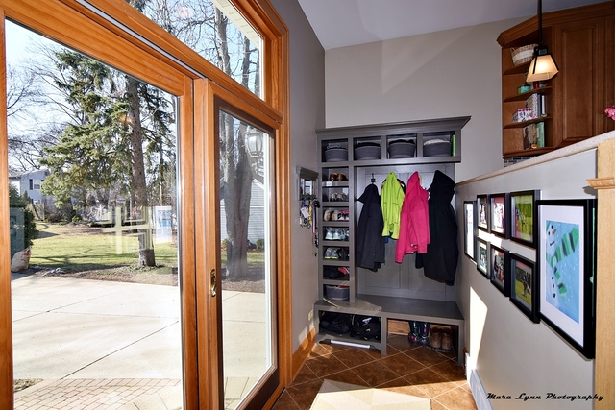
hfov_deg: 95.0
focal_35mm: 16
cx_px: 308
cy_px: 205
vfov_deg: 72.1
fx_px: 282
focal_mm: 11
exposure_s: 1/125
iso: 100
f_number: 5.6
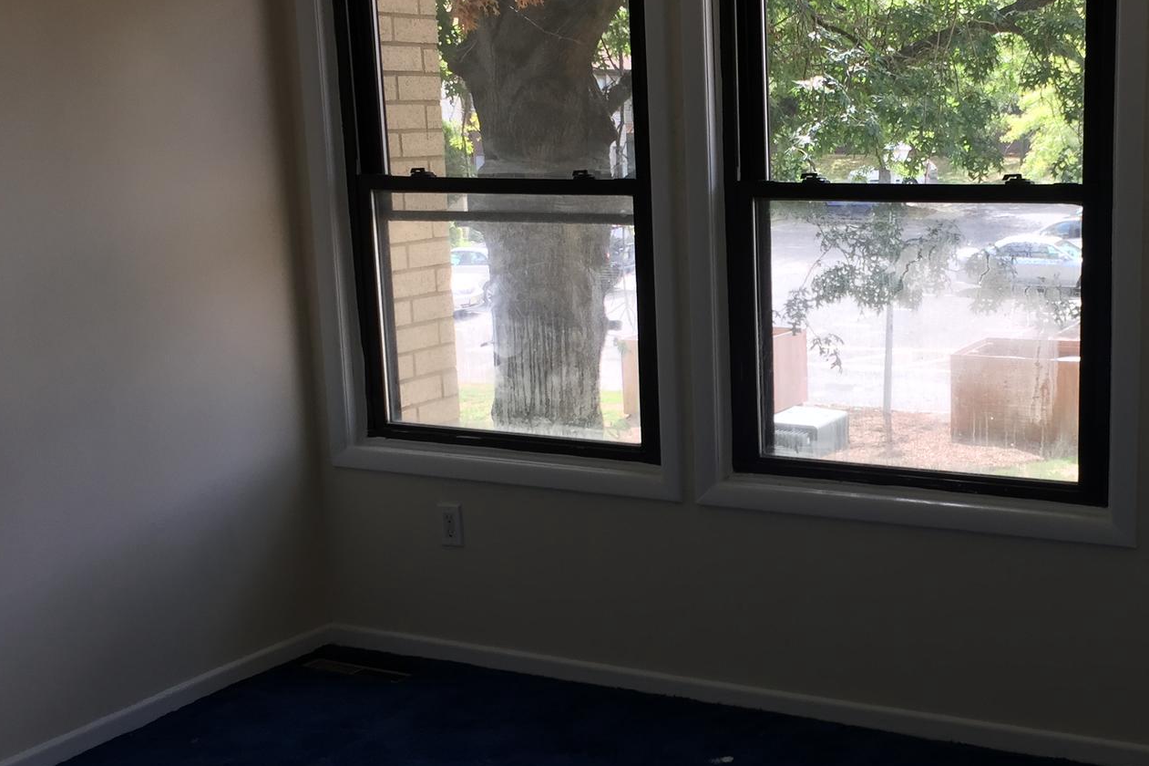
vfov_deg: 27.5
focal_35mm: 49
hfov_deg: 39.6
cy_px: 413
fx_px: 1563
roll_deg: +1.4
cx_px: 821
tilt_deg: -11.1
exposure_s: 1/120
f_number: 2.2
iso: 32
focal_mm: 4.15
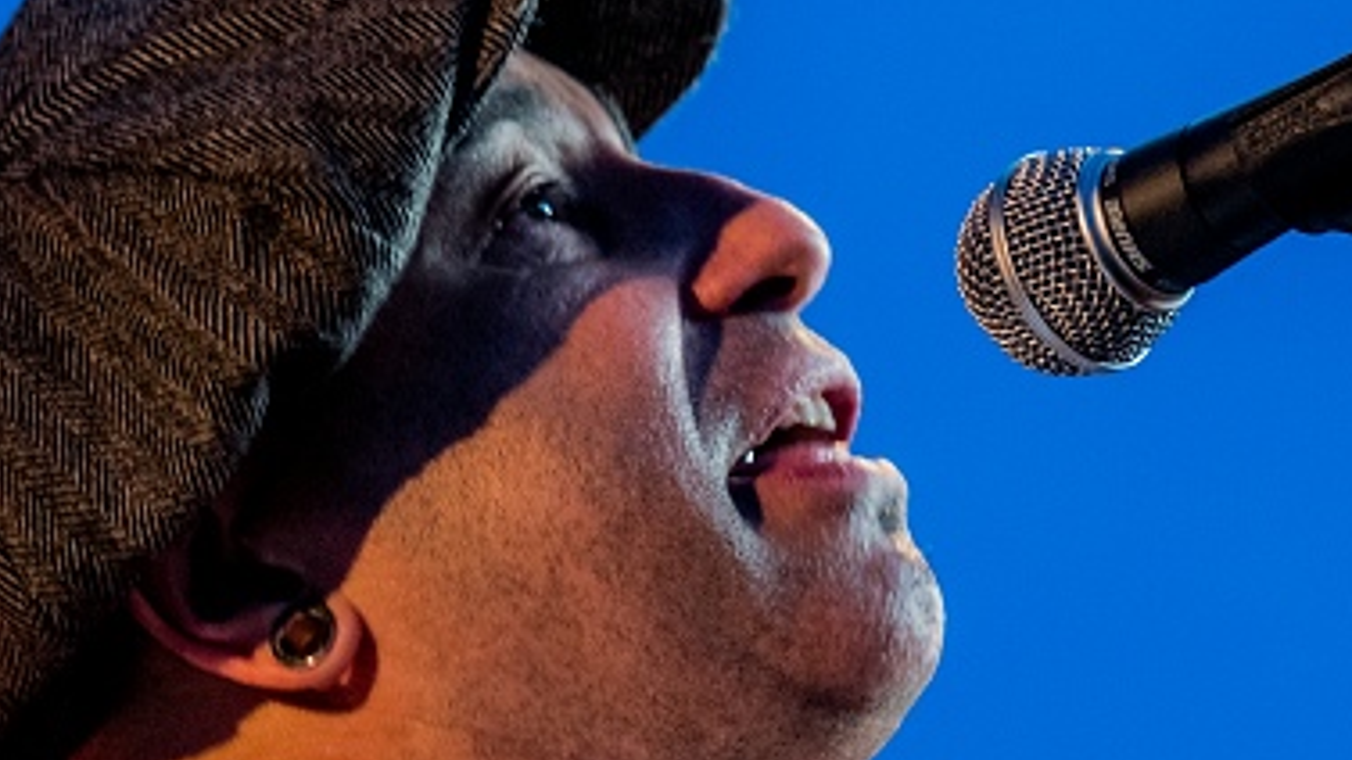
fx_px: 19357
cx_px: 936
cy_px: 477
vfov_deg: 2.2
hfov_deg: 4.0
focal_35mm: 540
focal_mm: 180
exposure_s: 1/100
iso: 1250
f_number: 2.8
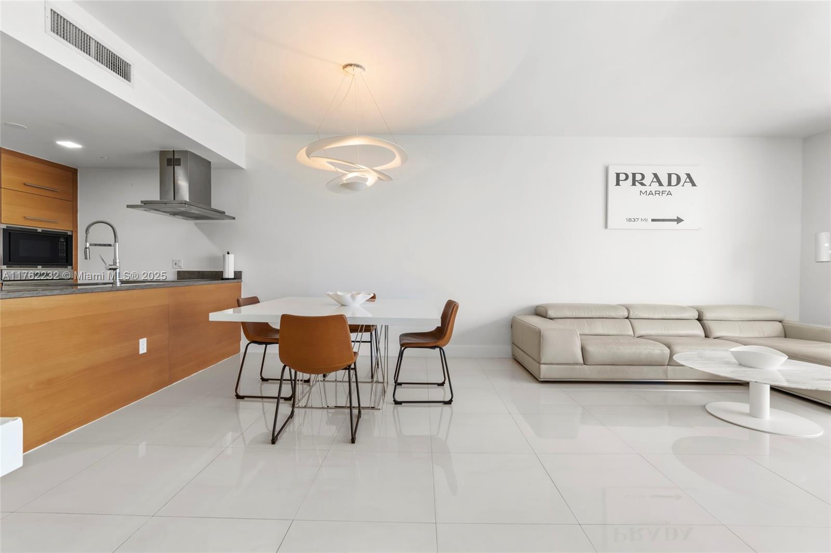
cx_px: 416
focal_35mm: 16
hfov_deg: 96.7
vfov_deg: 73.7
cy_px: 276
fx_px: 369
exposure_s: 1/2.5
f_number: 9
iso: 250
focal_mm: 16
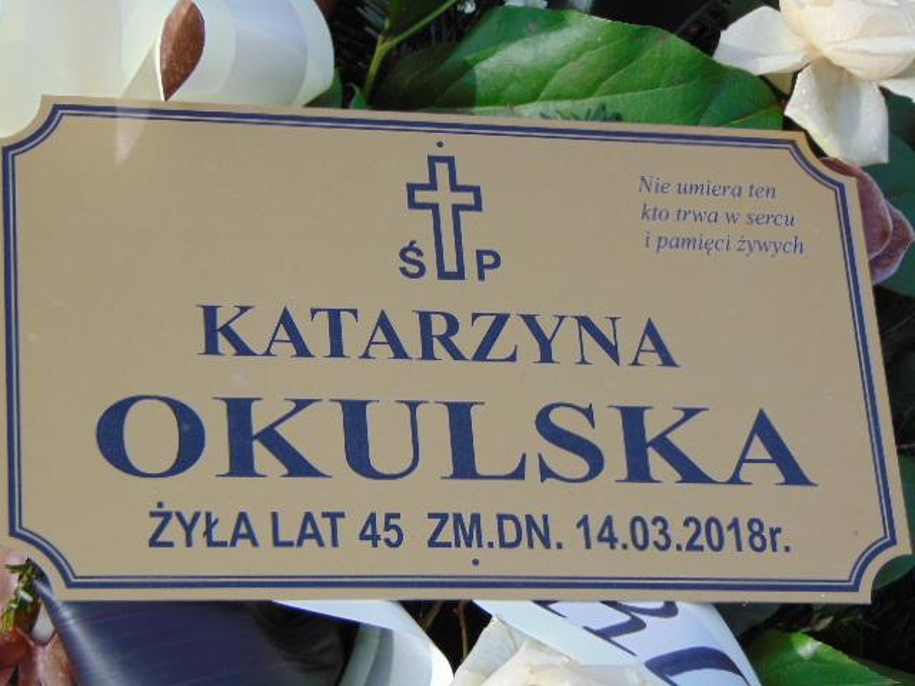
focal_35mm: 108
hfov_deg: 18.2
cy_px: 343
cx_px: 458
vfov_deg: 13.7
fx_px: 2855
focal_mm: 19.4
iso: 80
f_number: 3.9
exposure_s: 1/800
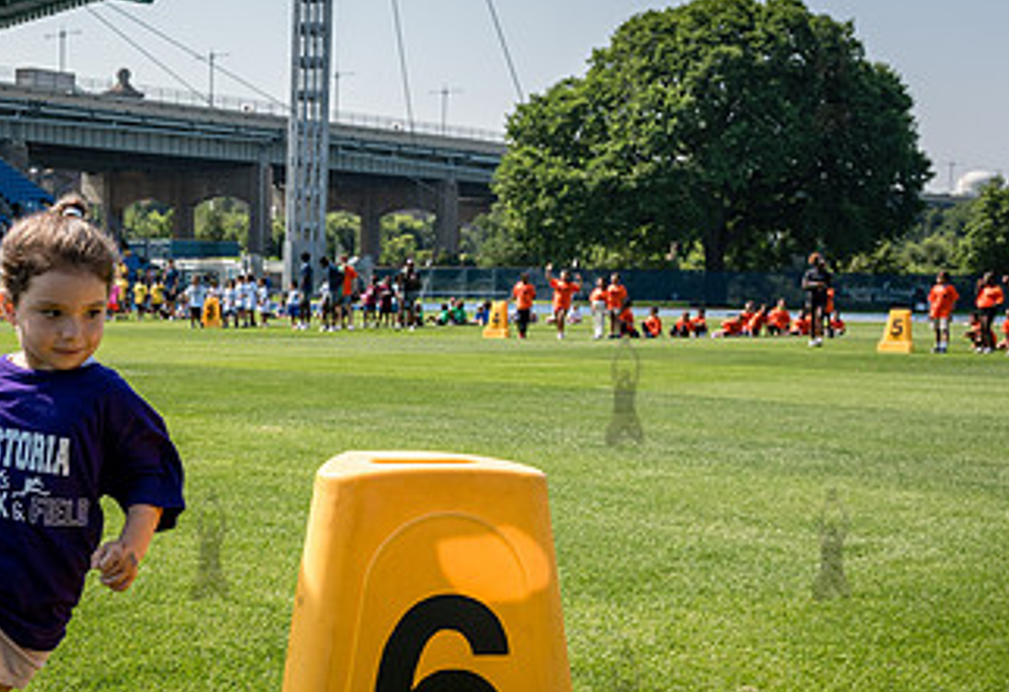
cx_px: 113
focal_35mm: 57
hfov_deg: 33.1
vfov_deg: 24.1
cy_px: 495
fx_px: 1612
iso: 400
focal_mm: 27
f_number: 5.6
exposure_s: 1/1000
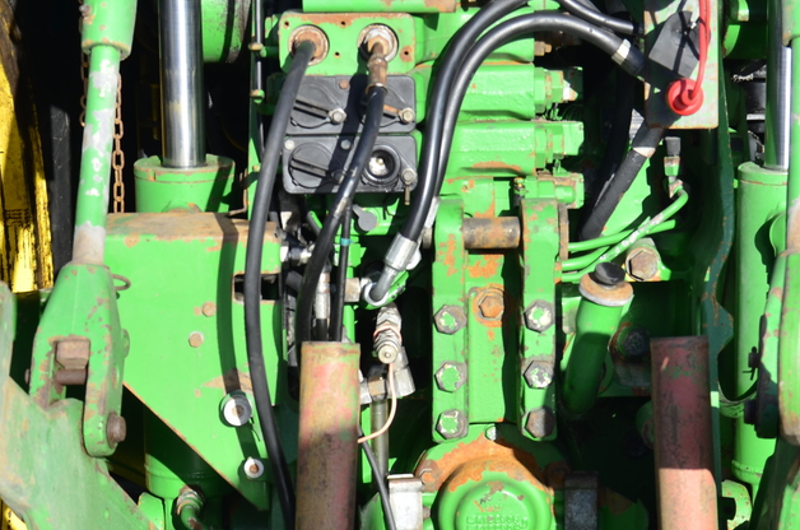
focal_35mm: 107
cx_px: 538
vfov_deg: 12.7
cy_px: 321
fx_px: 2373
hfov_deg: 19.1
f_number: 6.3
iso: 125
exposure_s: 1/320
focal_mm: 35
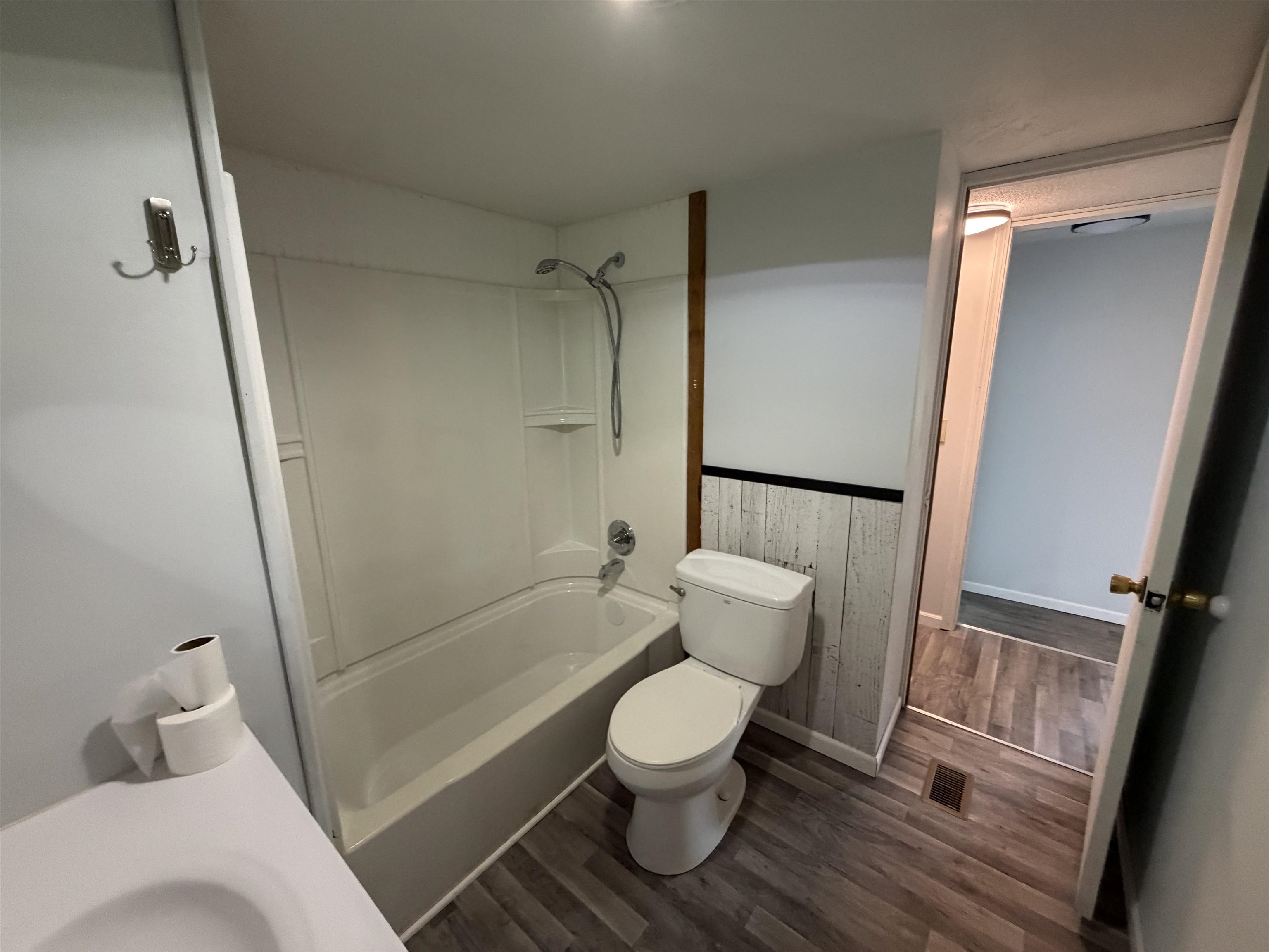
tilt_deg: -12.5
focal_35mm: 14
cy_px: 476
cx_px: 634
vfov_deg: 85.7
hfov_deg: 102.1
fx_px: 513
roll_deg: +1.4
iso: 500
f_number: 2.2
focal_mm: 2.22
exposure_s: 1/60
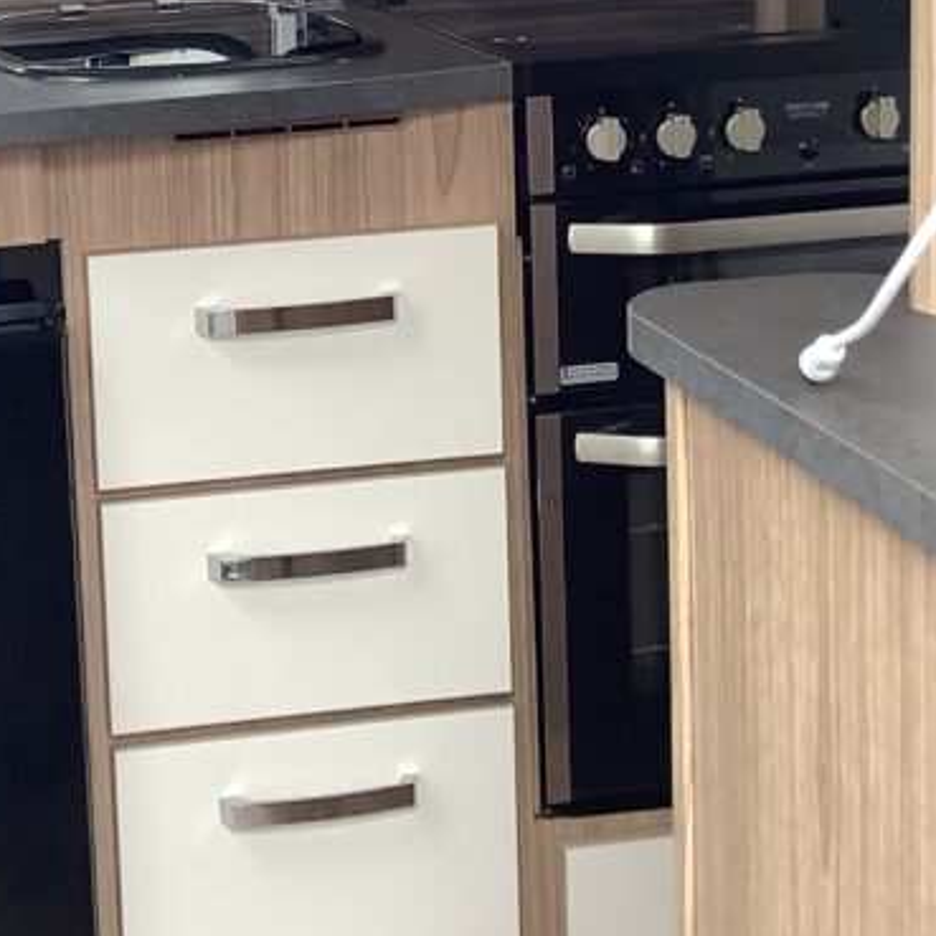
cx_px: 89
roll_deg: +2.5
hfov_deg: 22.2
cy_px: 53
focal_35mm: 76
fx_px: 2325
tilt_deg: -9.8
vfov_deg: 22.1
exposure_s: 1/50
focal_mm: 3.3
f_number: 2.4
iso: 100
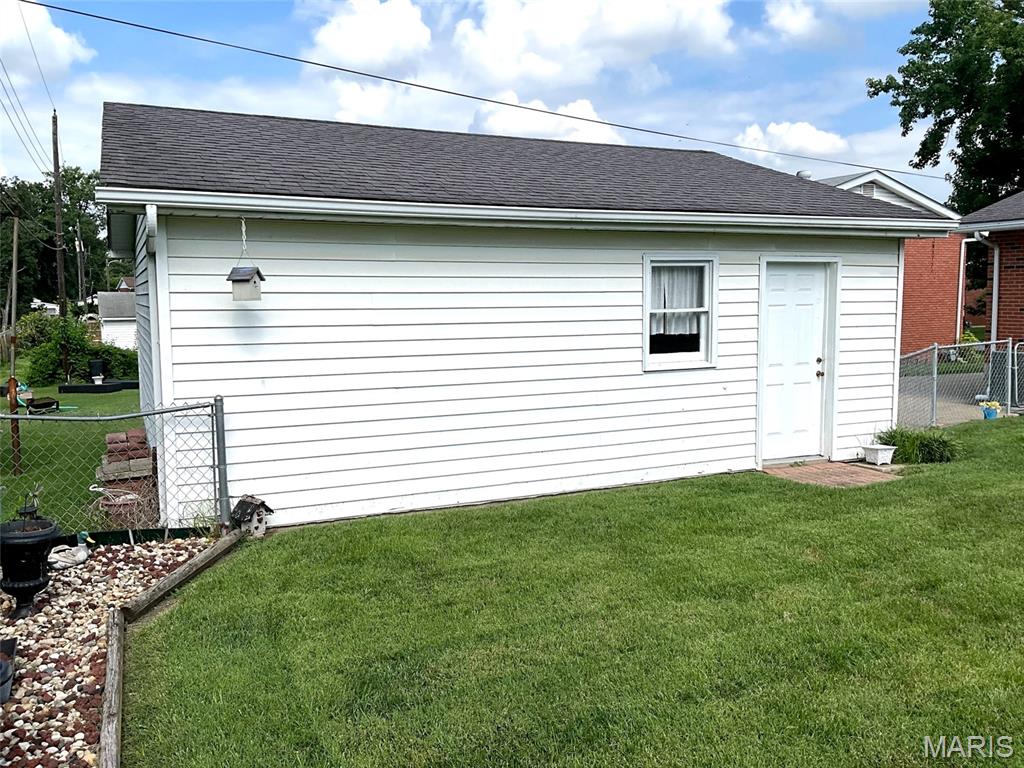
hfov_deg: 61.7
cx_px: 512
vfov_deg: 48.2
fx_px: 858
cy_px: 384
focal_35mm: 29
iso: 25
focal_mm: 3
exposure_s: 1/2667
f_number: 1.8
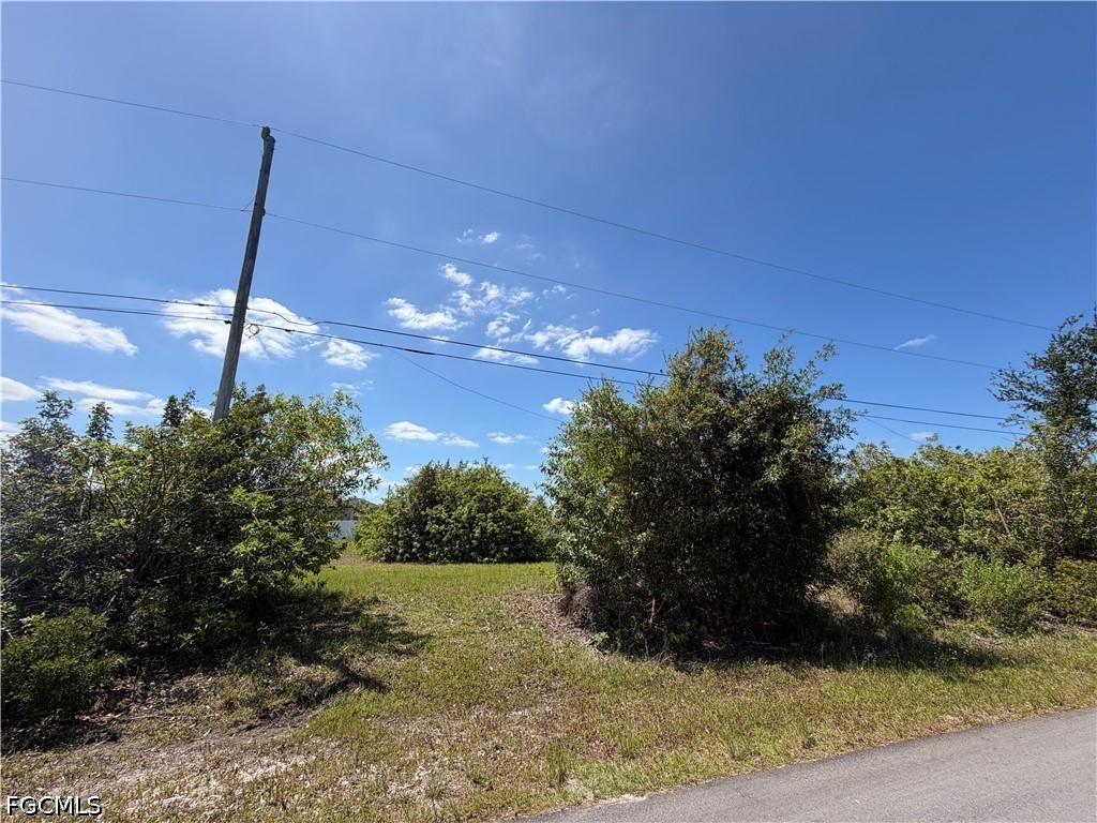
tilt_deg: +15.2
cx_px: 548
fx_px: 444
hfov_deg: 102.1
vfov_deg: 85.7
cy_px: 412
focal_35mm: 14
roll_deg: -0.5
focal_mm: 2.22
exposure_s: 1/770
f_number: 2.2
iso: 20
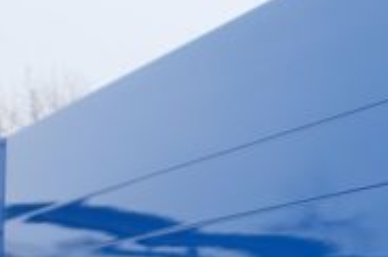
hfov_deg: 15.8
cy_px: 430
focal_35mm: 113
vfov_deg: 11.4
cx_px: 675
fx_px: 1216
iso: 400
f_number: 4
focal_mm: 18
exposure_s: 1/150
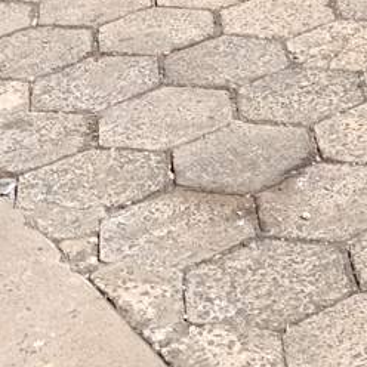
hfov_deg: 13.1
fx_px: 1415
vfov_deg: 12.7
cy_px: -395
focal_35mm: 118
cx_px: 698
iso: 50
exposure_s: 1/529
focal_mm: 6.14
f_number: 1.6
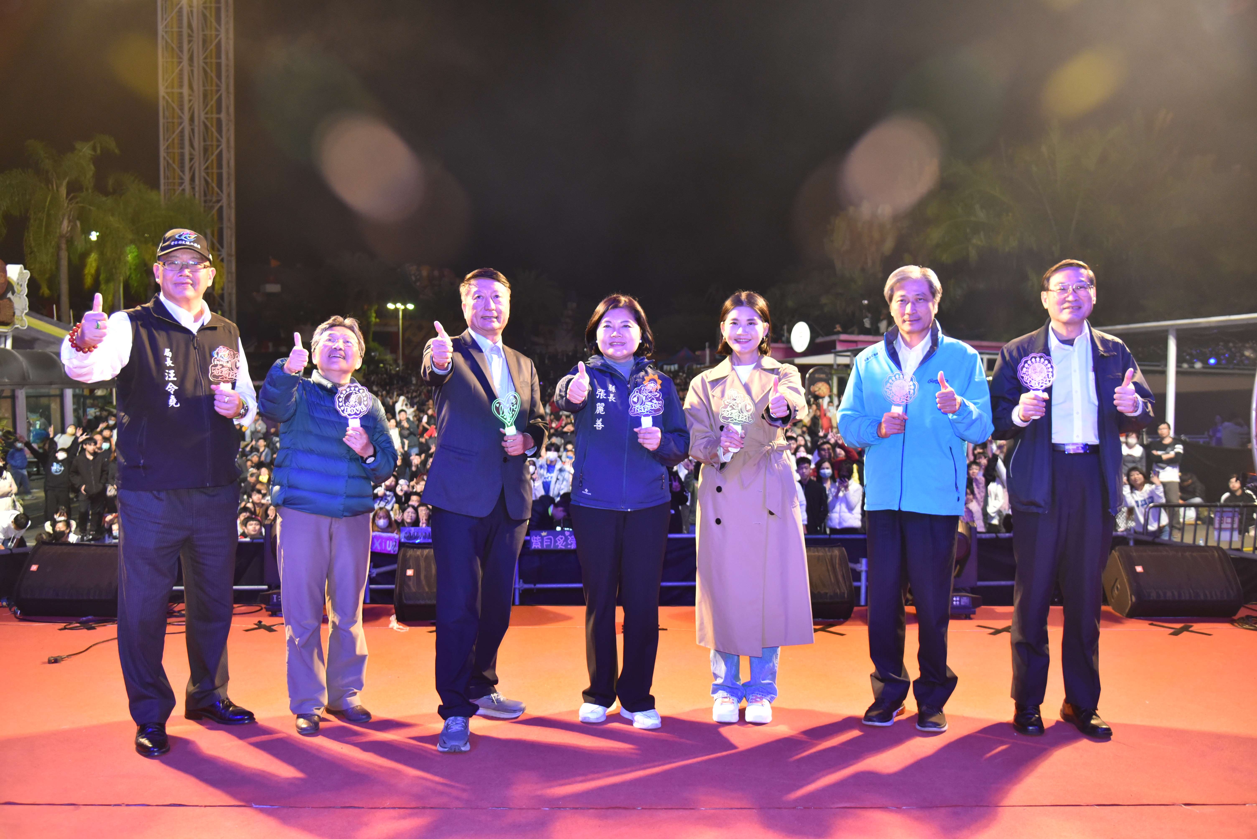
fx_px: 1048
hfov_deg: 61.9
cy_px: 420
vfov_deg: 43.6
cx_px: 628
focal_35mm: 30
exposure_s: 1/60
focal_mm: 30
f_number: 4
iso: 2200
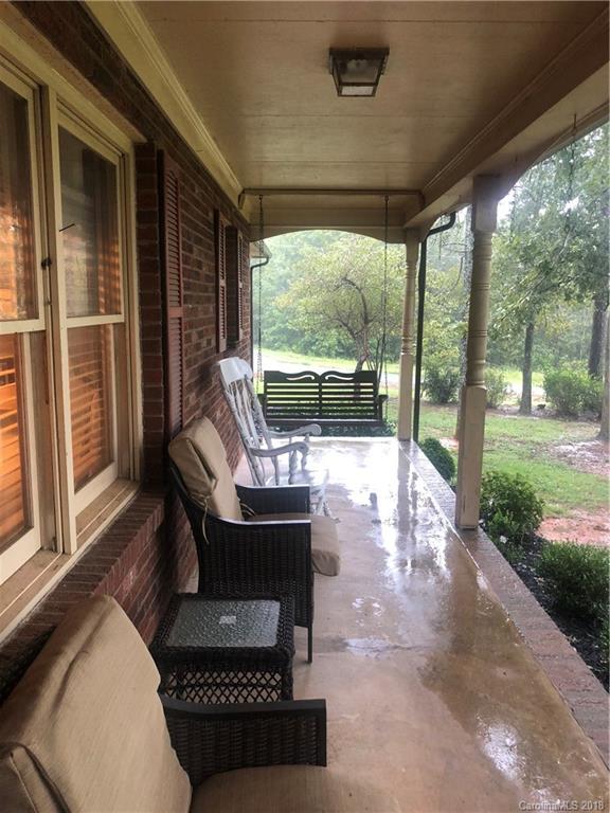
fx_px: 658
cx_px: 305
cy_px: 406
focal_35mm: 28
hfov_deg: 49.7
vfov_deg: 63.4
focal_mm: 3.99
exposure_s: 1/17
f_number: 1.8
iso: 40
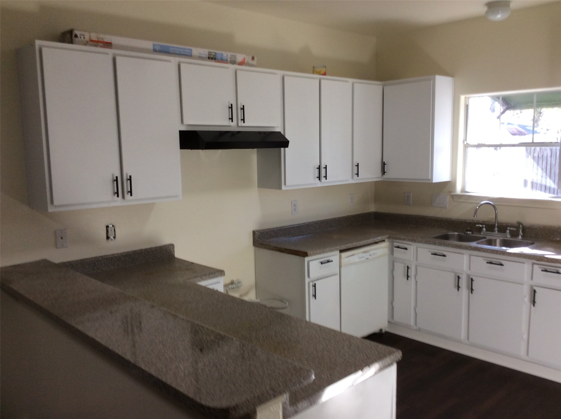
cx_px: 280
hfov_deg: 56.9
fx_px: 518
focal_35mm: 32
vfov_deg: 44.0
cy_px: 210
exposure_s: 1/40
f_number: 2.4
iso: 40
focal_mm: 3.3
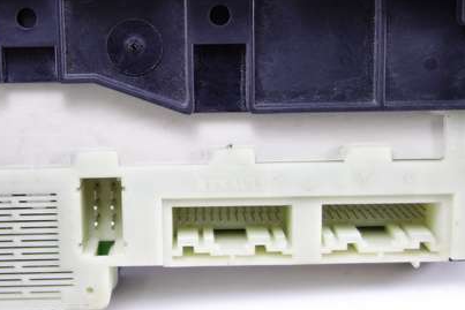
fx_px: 736
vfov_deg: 23.6
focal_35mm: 57
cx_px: 183
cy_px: 92
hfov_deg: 34.9
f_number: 1.8
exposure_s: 1/60
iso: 125
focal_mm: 10.4
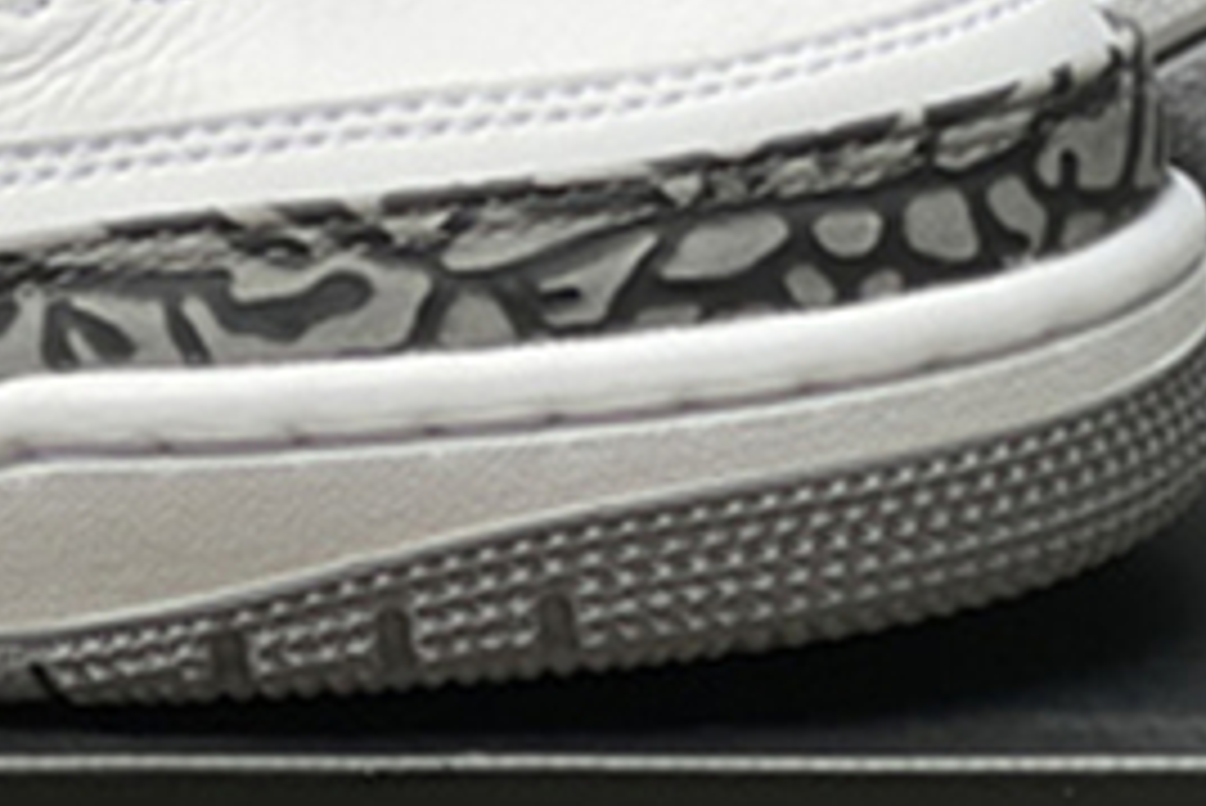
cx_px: 22
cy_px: -621
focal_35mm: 265
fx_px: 8882
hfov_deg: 7.7
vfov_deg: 5.1
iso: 40
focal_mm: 7.5
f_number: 2.2
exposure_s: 1/121
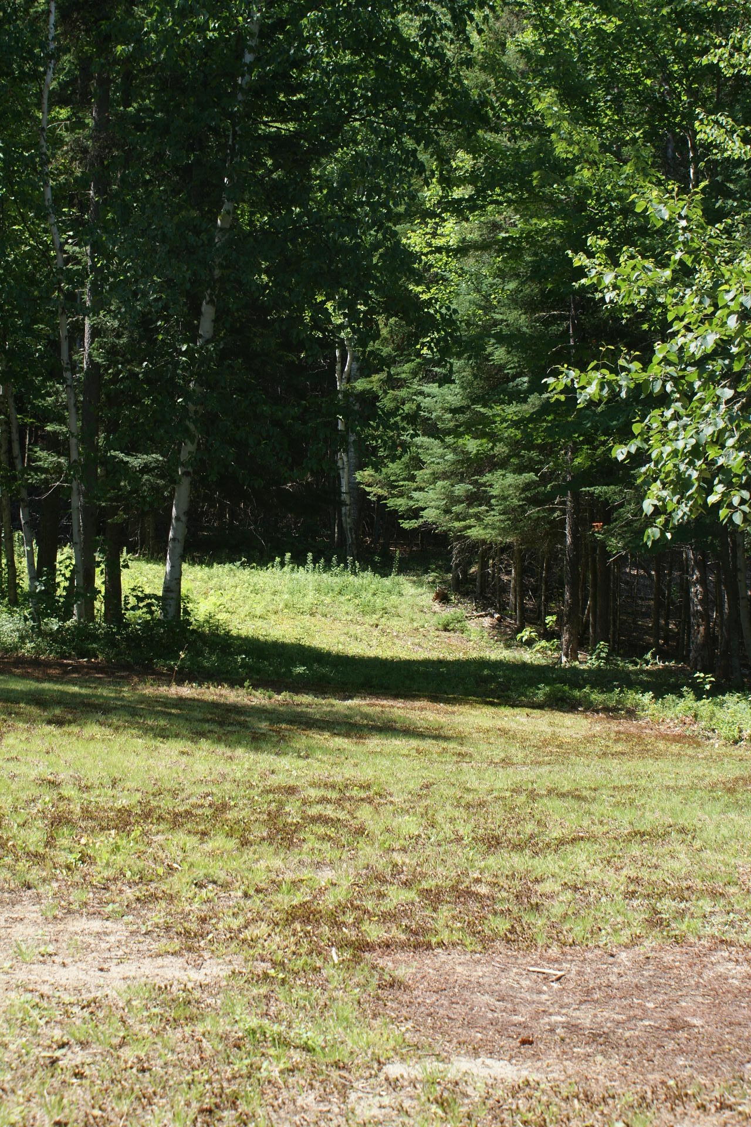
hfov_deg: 25.8
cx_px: 376
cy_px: 564
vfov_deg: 37.9
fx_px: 1643
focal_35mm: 52
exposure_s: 1/125
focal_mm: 35
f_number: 7.1
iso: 100
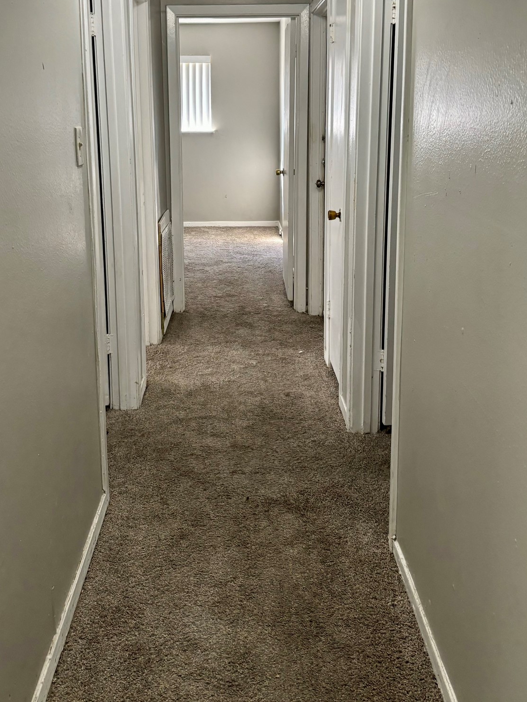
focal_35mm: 36
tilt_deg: -9.5
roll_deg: -0.6
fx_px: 731
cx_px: 220
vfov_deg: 50.3
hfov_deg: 39.5
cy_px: 226
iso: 200
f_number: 1.6
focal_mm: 5.96
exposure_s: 1/60
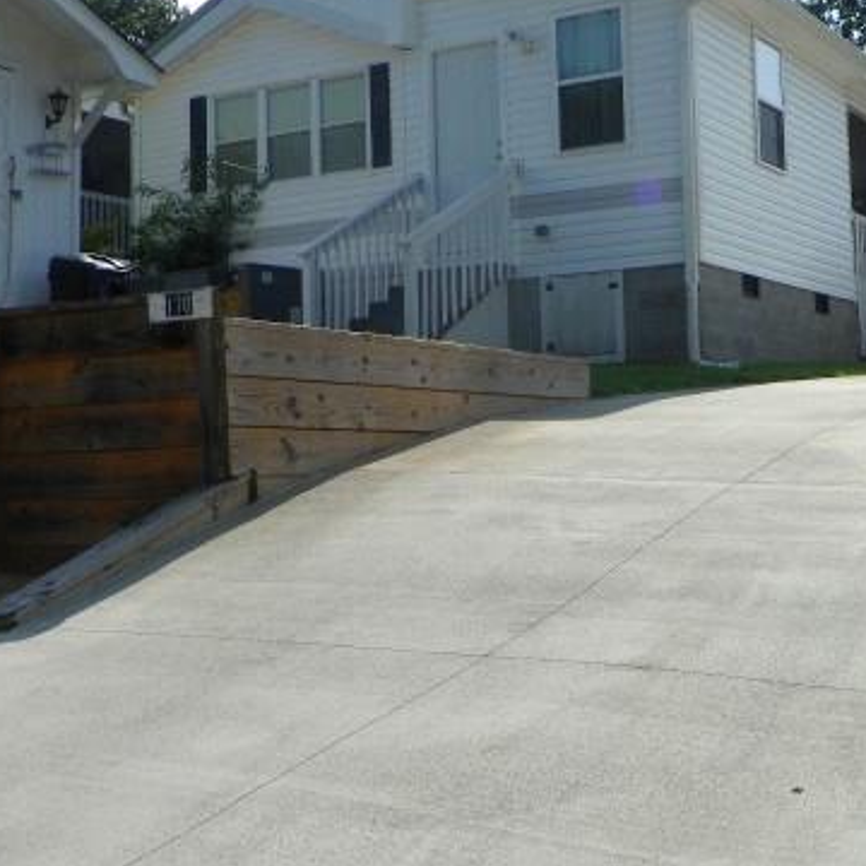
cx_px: 585
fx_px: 1557
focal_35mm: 55
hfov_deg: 30.8
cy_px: 387
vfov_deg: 31.1
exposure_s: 1/400
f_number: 5.6
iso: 64
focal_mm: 6.2
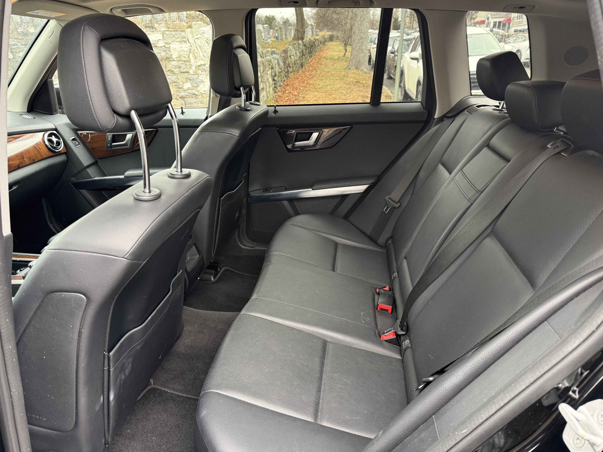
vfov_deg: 56.8
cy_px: 226
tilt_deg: -22.0
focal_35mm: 24
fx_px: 418
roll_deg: +1.5
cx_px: 302
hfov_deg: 71.6
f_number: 1.78
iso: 200
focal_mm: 6.76
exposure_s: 1/72
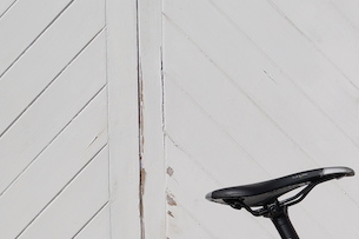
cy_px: 365
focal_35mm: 141
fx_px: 1405
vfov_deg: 9.4
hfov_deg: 14.1
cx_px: 437
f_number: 9
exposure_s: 1/640
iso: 100
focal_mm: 28
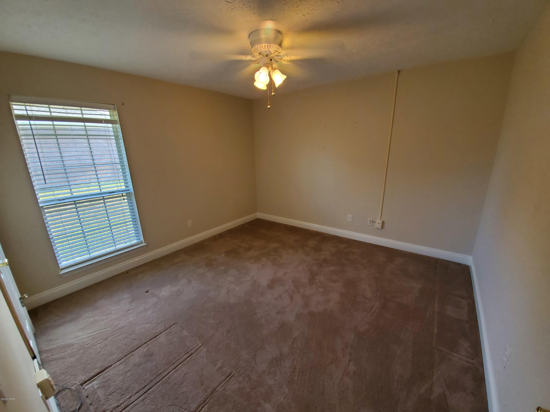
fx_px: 207
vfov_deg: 89.9
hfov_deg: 106.2
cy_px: 206
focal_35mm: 13
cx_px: 275
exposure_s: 1/59
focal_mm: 1.8
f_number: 2.2
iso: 160
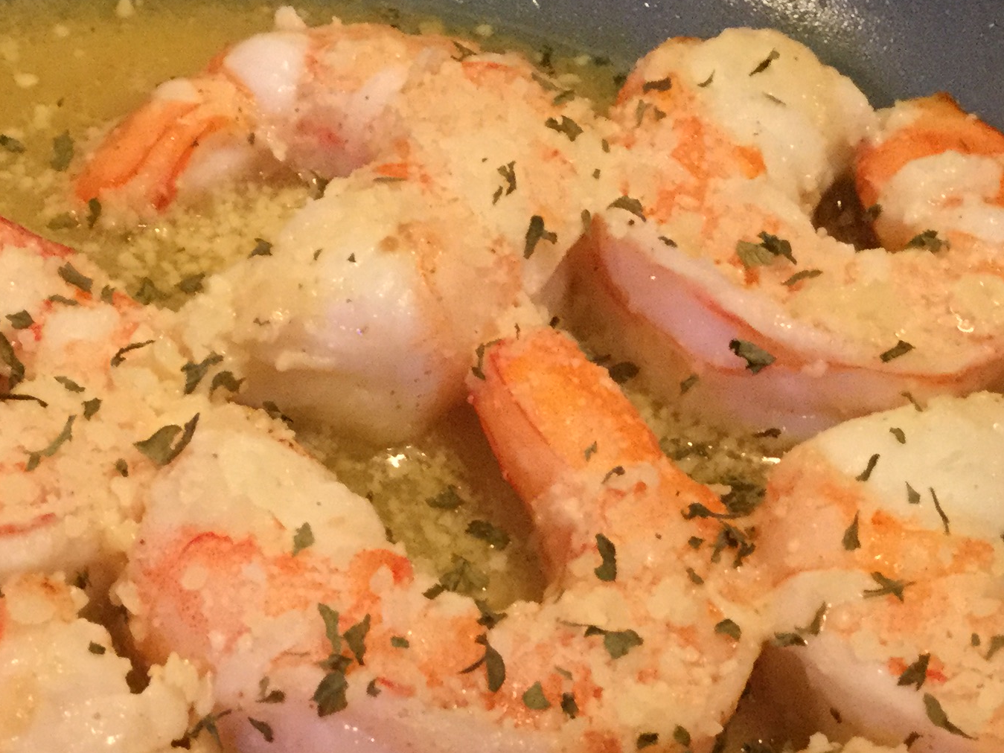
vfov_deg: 19.2
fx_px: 2175
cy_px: 709
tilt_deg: -54.0
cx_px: 223
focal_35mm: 75
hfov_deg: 25.6
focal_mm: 3.3
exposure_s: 1/17
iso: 200
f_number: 2.4
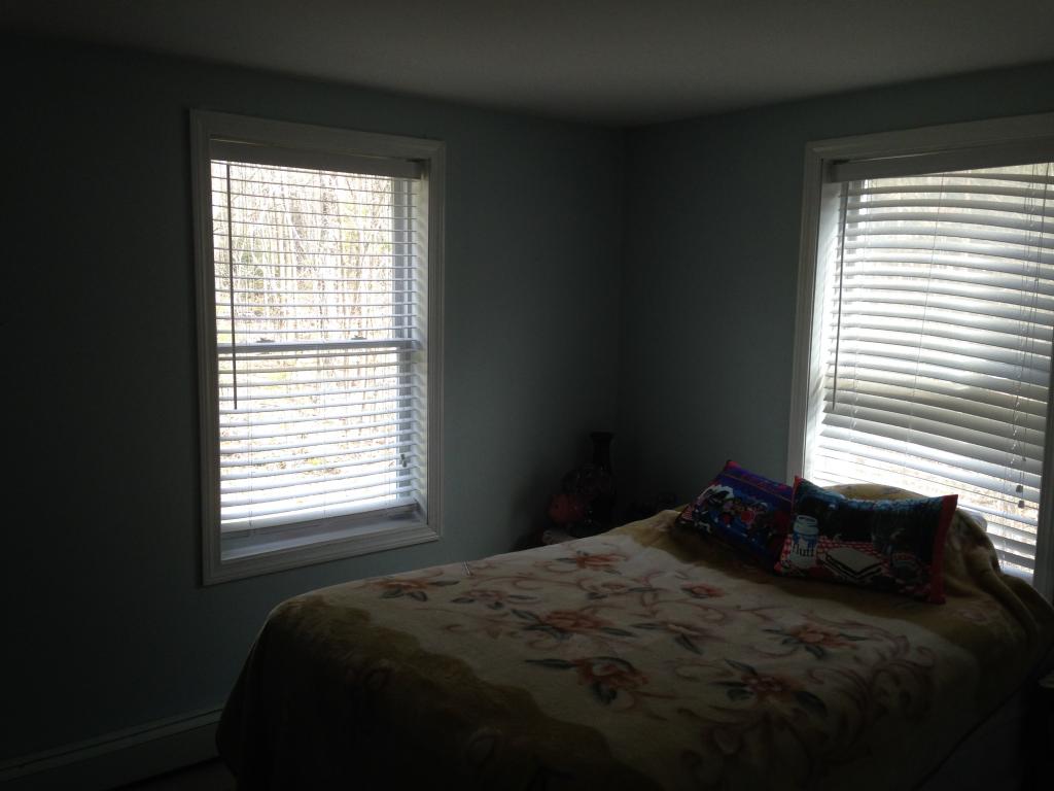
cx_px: 527
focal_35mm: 33
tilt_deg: -7.5
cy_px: 396
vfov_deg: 42.9
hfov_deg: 55.4
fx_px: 1005
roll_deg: -1.0
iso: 80
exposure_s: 1/120
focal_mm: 4.12
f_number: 2.4
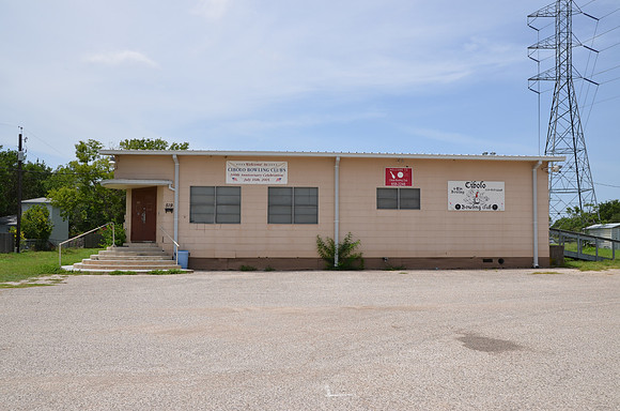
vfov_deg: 41.5
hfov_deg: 59.6
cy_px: 206
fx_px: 541
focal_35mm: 32
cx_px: 310
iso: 100
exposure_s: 1/250
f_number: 10
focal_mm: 21
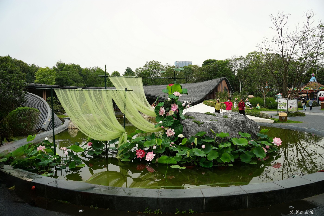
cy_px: 108
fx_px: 225
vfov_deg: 51.3
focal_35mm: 25
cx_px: 162
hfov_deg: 71.5
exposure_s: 1/125
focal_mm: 25
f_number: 5
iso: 100
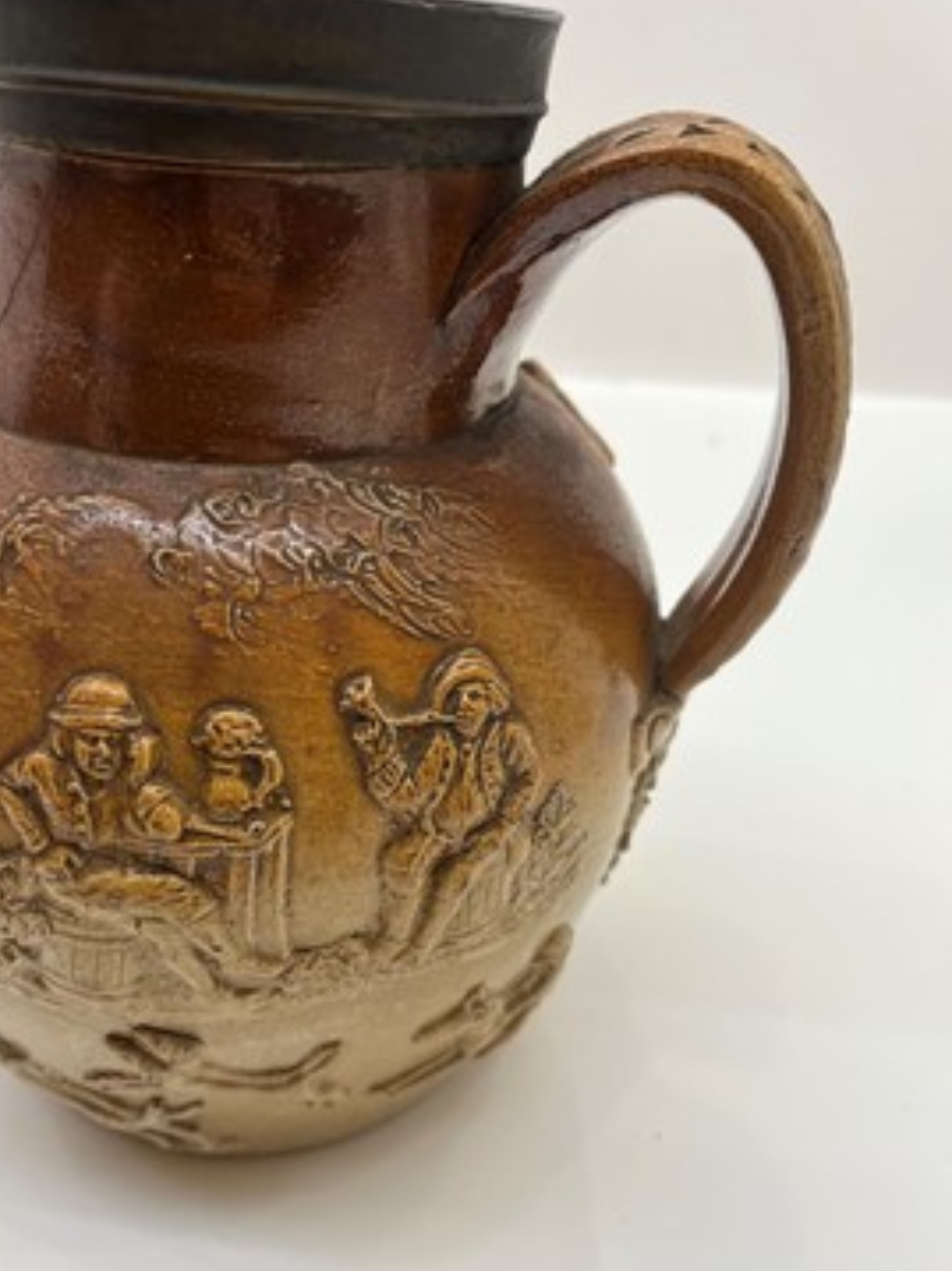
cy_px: 662
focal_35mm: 29
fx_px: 1064
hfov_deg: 48.1
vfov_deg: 61.7
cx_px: 428
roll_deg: +0.5
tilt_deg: -32.1
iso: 32
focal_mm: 5.1
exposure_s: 1/100
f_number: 1.6
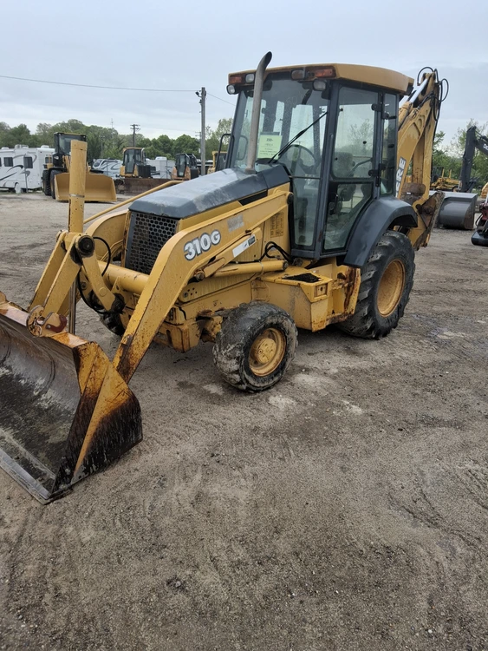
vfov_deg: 69.4
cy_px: 326
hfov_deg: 54.9
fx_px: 470
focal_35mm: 25
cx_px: 244
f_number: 2
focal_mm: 3.08
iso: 50
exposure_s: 1/342
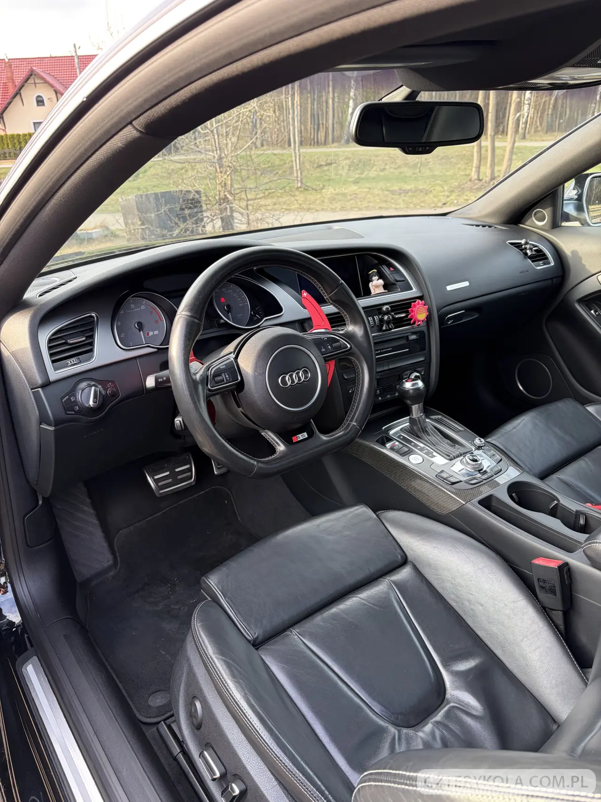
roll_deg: +3.3
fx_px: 602
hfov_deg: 53.1
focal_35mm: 26
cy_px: 401
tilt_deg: -23.8
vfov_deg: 67.3
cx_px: 300
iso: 80
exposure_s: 1/121
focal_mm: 5.96
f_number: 1.6
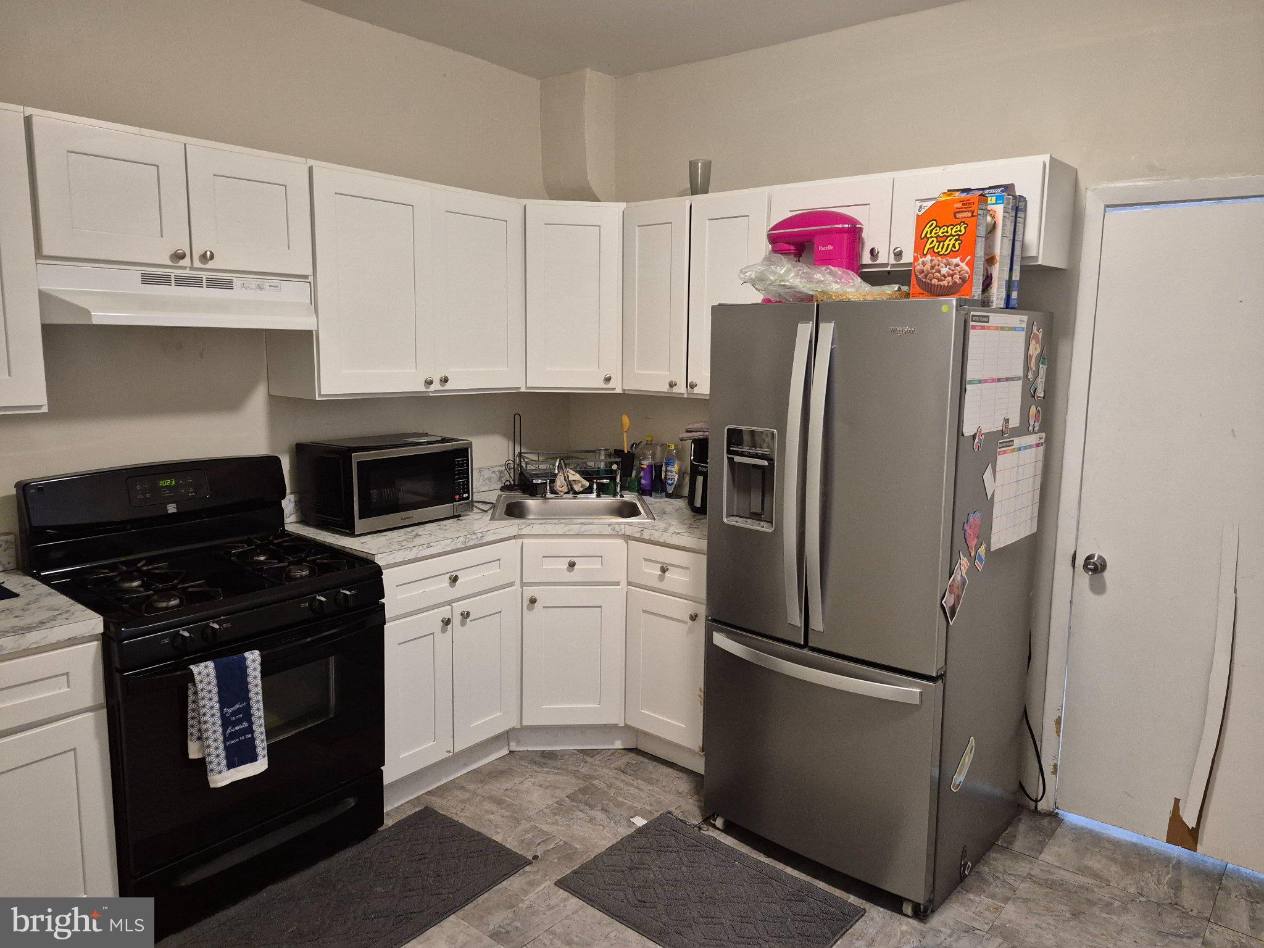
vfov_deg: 58.9
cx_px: 632
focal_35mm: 23
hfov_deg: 73.9
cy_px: 474
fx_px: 840
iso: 800
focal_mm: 5.4
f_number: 1.8
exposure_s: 1/120
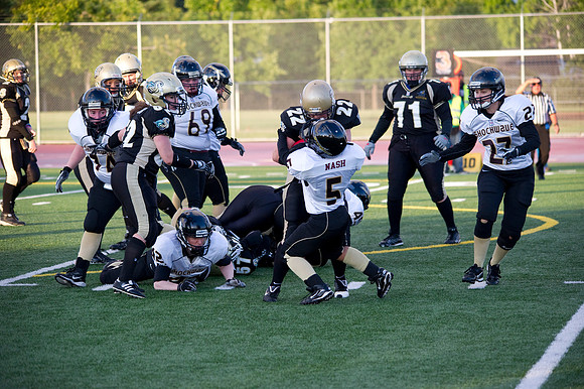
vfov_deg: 7.2
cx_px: 292
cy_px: 194
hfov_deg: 10.8
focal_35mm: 190
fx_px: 3080
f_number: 5.3
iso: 2500
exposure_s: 1/1000
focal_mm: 190
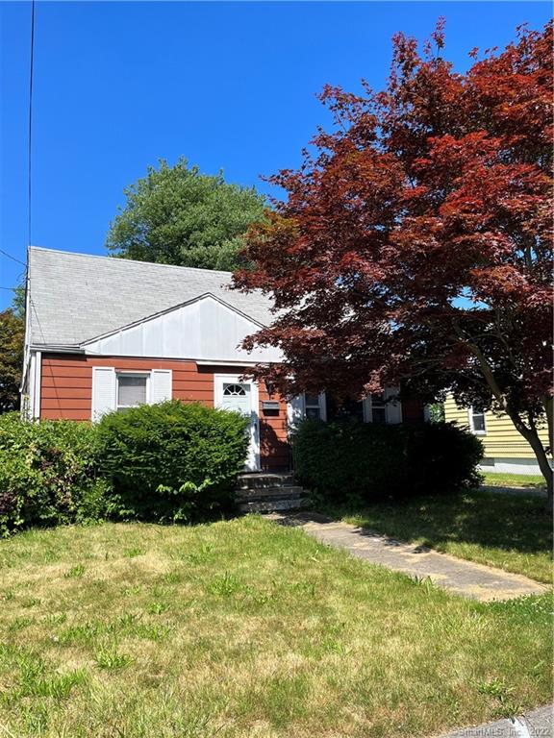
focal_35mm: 26
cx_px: 277
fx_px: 555
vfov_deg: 67.3
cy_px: 369
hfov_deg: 53.1
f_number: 1.6
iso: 50
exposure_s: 1/2024
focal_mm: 5.1
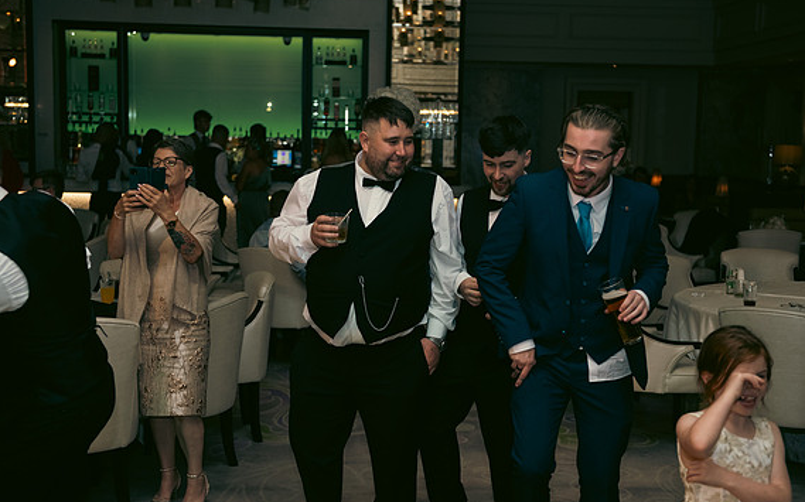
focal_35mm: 52
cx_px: 405
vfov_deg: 24.8
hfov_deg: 38.9
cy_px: 265
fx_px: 1140
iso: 640
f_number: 3.5
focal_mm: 50
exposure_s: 1/160
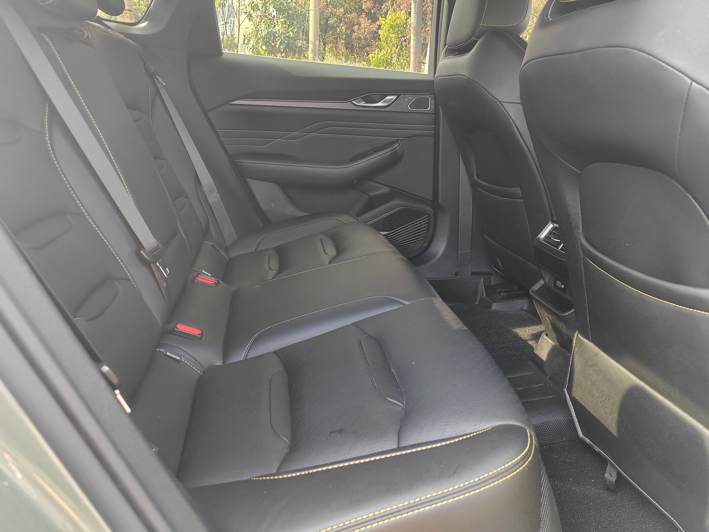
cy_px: 266
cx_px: 354
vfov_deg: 51.4
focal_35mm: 27
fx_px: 553
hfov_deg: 65.3
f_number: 1.9
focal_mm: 5.52
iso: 250
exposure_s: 1/100
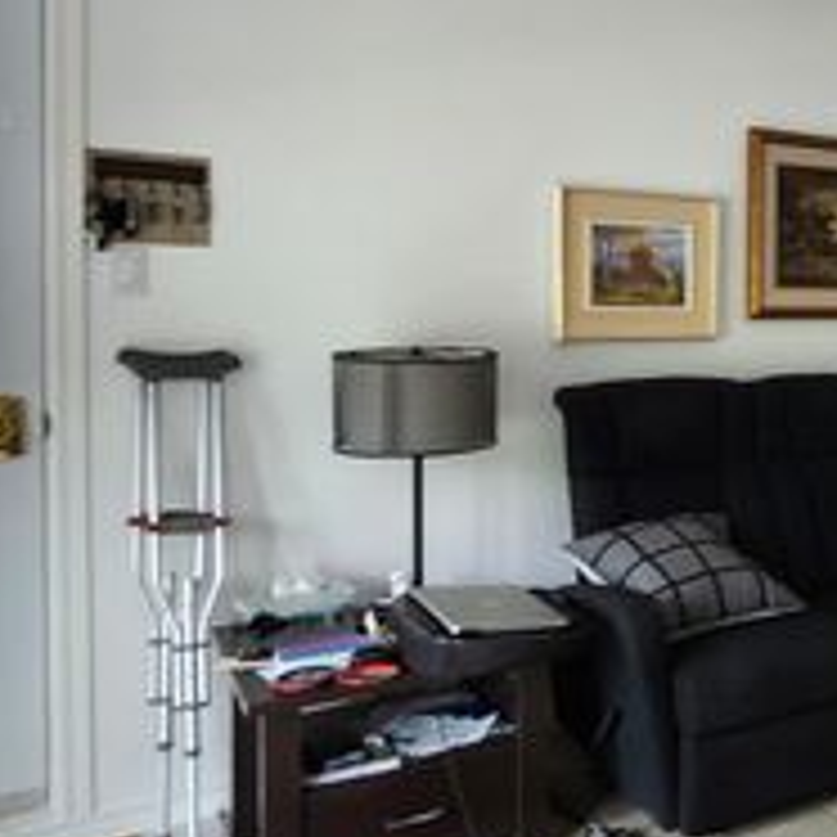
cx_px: 1022
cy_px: 324
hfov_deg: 34.9
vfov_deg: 44.6
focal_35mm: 37
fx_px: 1012
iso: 160
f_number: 2.2
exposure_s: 1/60
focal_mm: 1.74
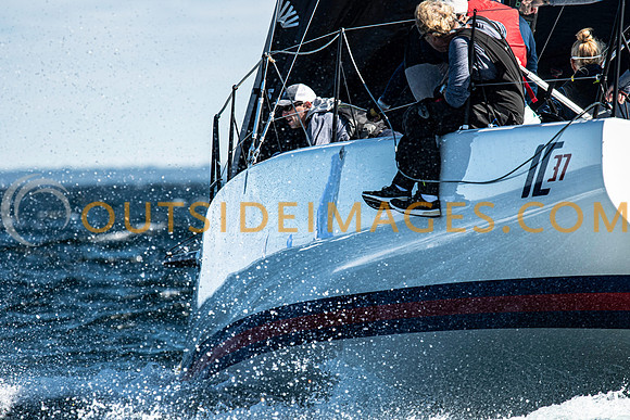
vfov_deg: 2.9
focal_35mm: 472
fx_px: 8256
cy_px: 210
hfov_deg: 4.4
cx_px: 315
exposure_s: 1/1600
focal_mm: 300
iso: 320
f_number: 5
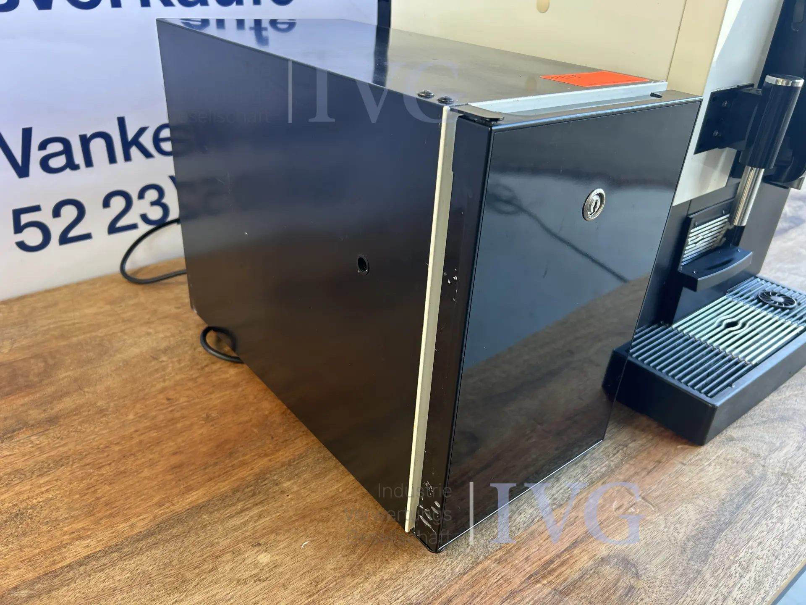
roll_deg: -3.6
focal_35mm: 26
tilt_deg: -27.6
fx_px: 605
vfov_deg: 53.1
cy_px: 302
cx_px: 403
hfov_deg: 67.3
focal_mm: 5.7
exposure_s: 1/121
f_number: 1.5
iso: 80
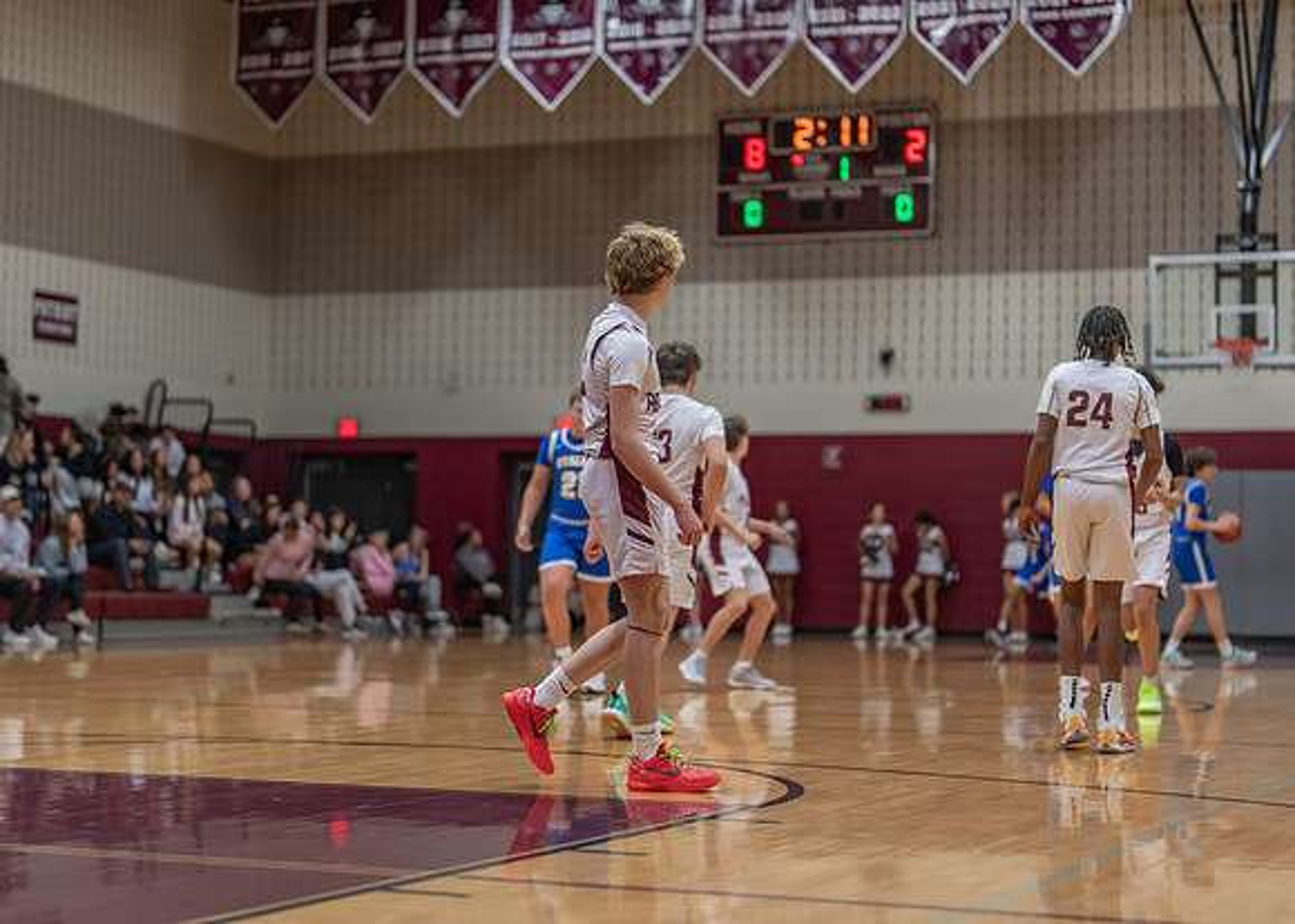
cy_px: 432
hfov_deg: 27.3
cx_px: 595
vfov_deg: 19.7
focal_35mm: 72
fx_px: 2662
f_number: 1.2
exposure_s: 1/1000
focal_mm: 50
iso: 500
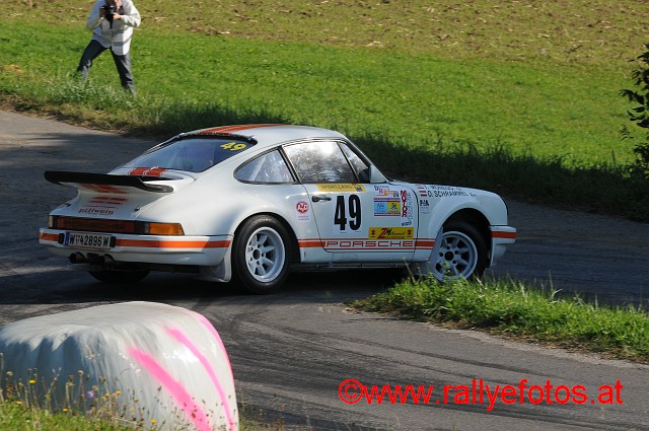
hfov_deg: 8.1
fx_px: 4591
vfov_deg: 5.4
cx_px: 324
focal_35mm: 255
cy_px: 216
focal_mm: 170
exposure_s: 1/320
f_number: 11
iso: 250
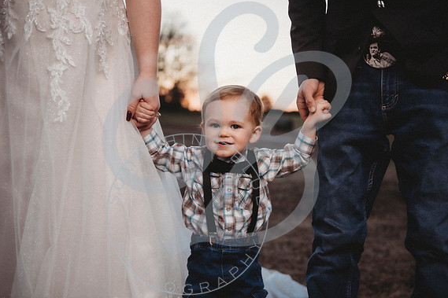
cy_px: 148
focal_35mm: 51
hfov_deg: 38.9
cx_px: 227
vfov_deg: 26.5
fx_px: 634
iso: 200
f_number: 2.8
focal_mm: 50
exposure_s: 1/160
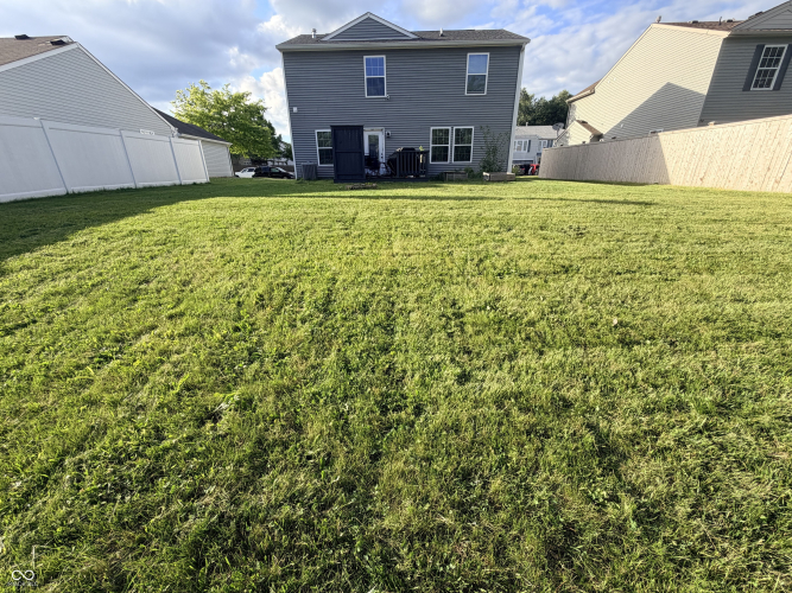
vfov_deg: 85.7
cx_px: 396
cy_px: 296
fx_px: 320
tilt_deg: -21.2
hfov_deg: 102.1
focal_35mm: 14
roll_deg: +1.2
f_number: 2.2
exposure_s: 1/522
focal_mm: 2.22
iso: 40
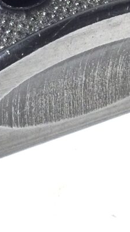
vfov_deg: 13.1
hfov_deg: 7.4
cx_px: -8
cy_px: 20
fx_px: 998
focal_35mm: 163
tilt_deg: -51.2
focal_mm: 3.3
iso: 25
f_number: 2.4
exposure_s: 1/50
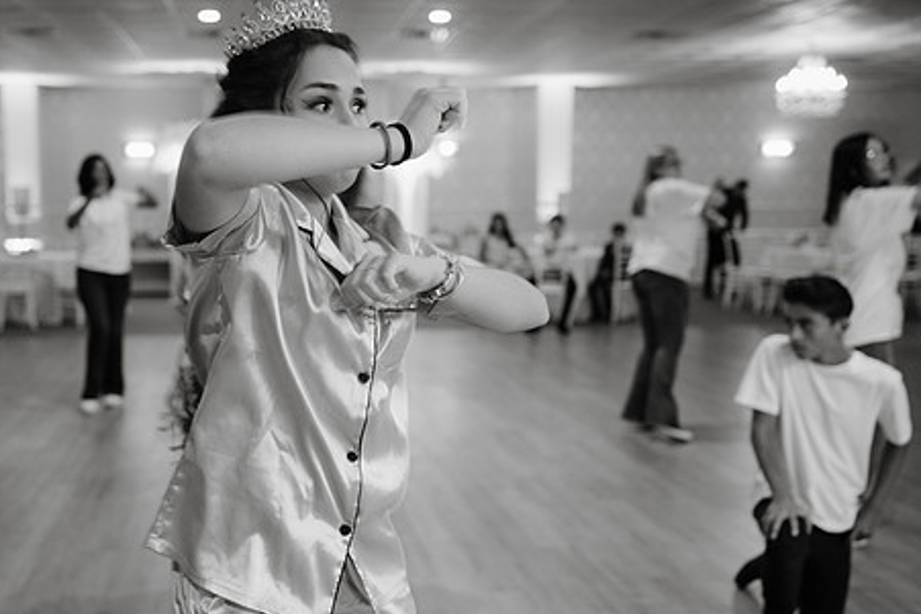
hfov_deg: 43.2
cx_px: 333
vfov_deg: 29.8
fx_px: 1152
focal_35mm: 45
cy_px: 362
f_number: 2.8
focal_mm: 35
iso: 800
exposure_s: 1/60
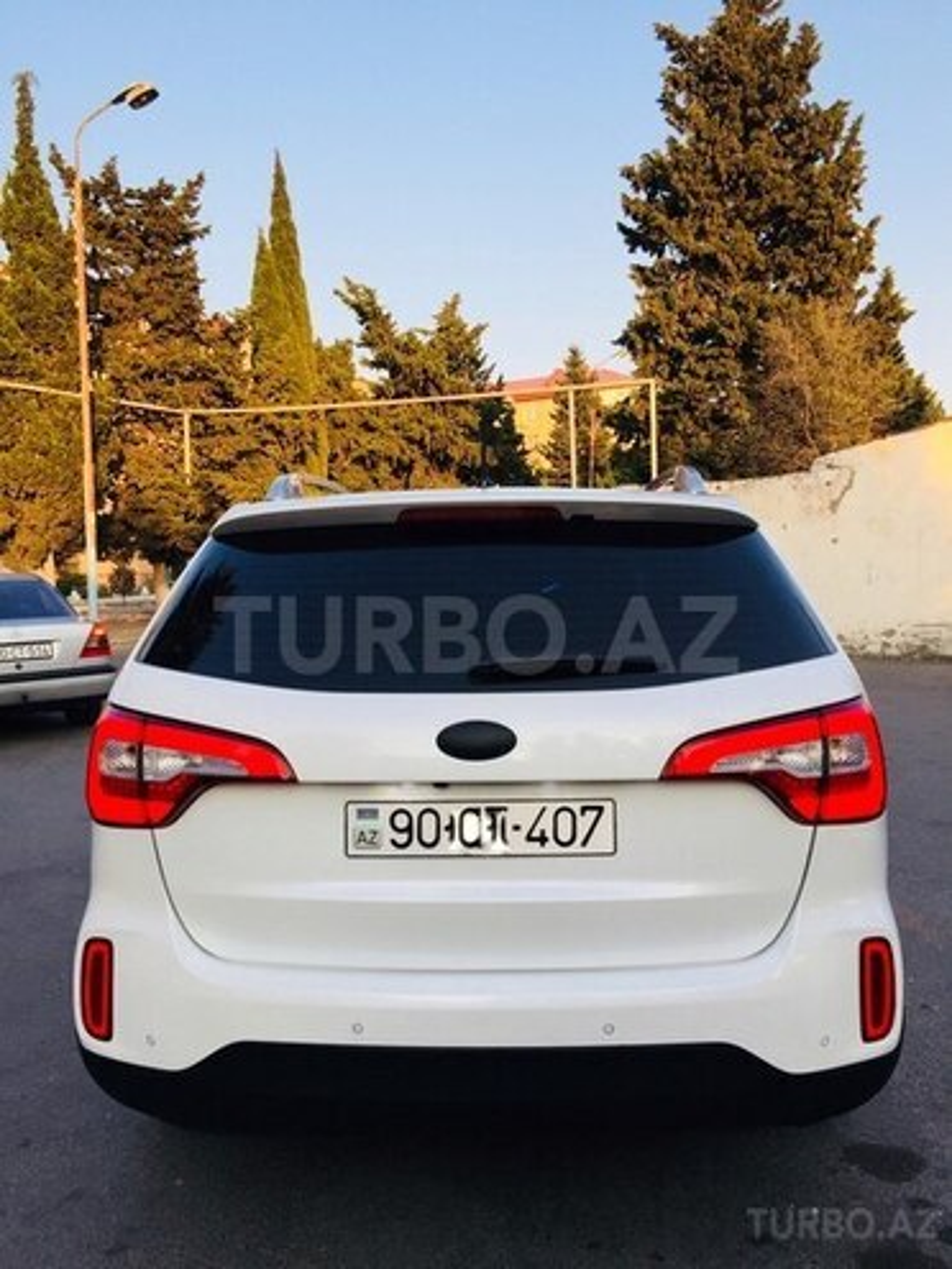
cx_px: 476
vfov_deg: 61.7
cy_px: 634
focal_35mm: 29
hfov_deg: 48.2
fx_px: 1063
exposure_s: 1/465
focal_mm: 4.15
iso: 32
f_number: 2.2
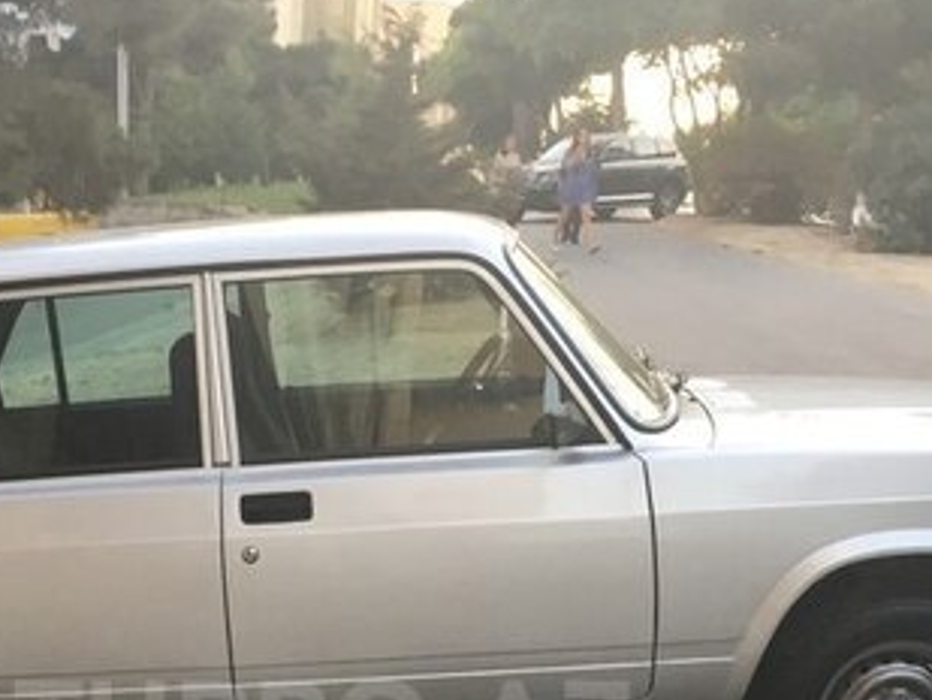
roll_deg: -4.0
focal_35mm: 62
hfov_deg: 31.0
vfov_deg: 22.6
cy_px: 726
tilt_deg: -15.1
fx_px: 1670
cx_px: 323
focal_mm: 4.15
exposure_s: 1/33
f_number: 2.2
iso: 25
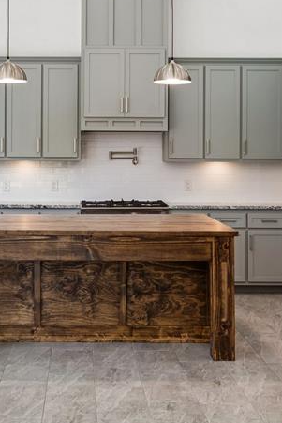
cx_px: 71
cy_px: 142
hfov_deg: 19.9
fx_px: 798
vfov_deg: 29.4
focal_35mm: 68
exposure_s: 1/40
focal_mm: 30
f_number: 8
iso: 200
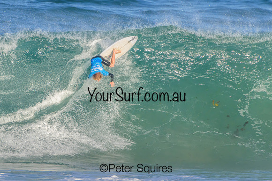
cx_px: 126
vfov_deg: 1.4
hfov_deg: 2.1
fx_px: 7283
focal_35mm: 964
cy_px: 89
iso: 2200
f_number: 11
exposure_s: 1/3200
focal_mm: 900
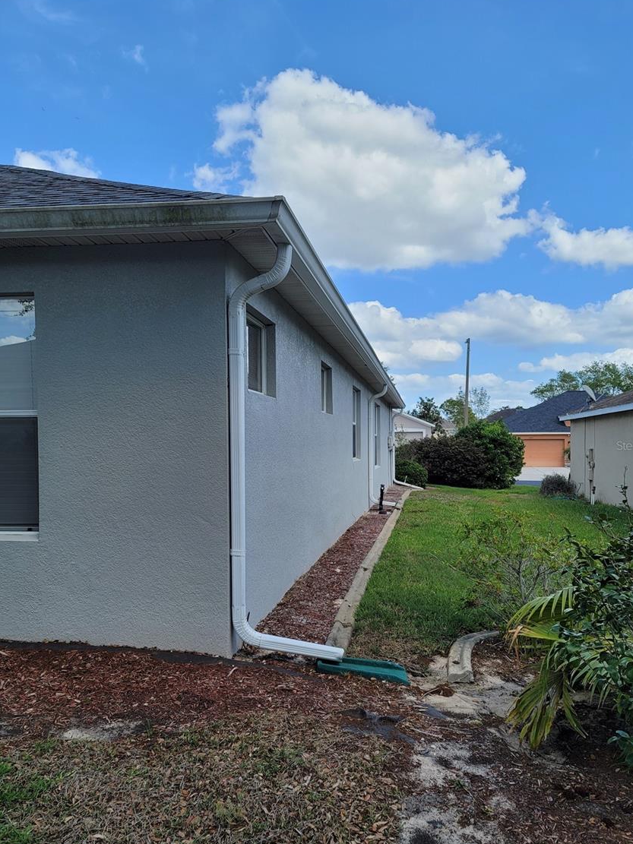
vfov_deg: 65.3
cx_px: 328
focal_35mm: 27
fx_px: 658
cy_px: 445
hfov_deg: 51.3
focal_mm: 7
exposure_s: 1/629
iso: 20
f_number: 1.8
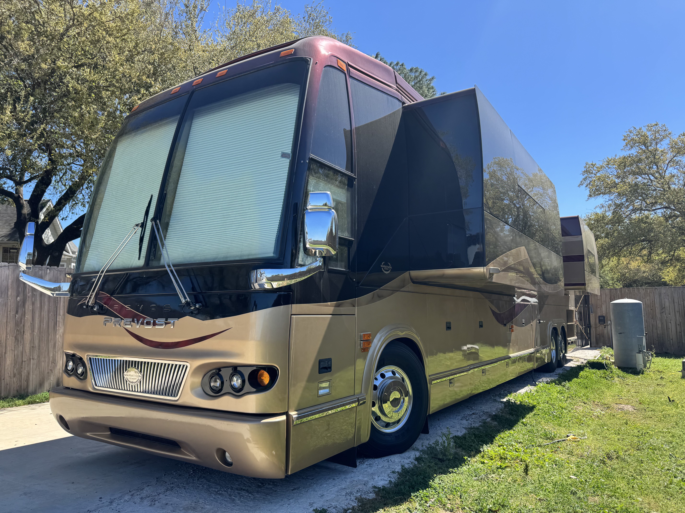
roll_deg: +2.2
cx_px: 342
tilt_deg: +8.4
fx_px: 475
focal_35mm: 24
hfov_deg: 71.6
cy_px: 256
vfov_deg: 56.8
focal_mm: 6.76
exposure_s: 1/1131
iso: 80
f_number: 1.78
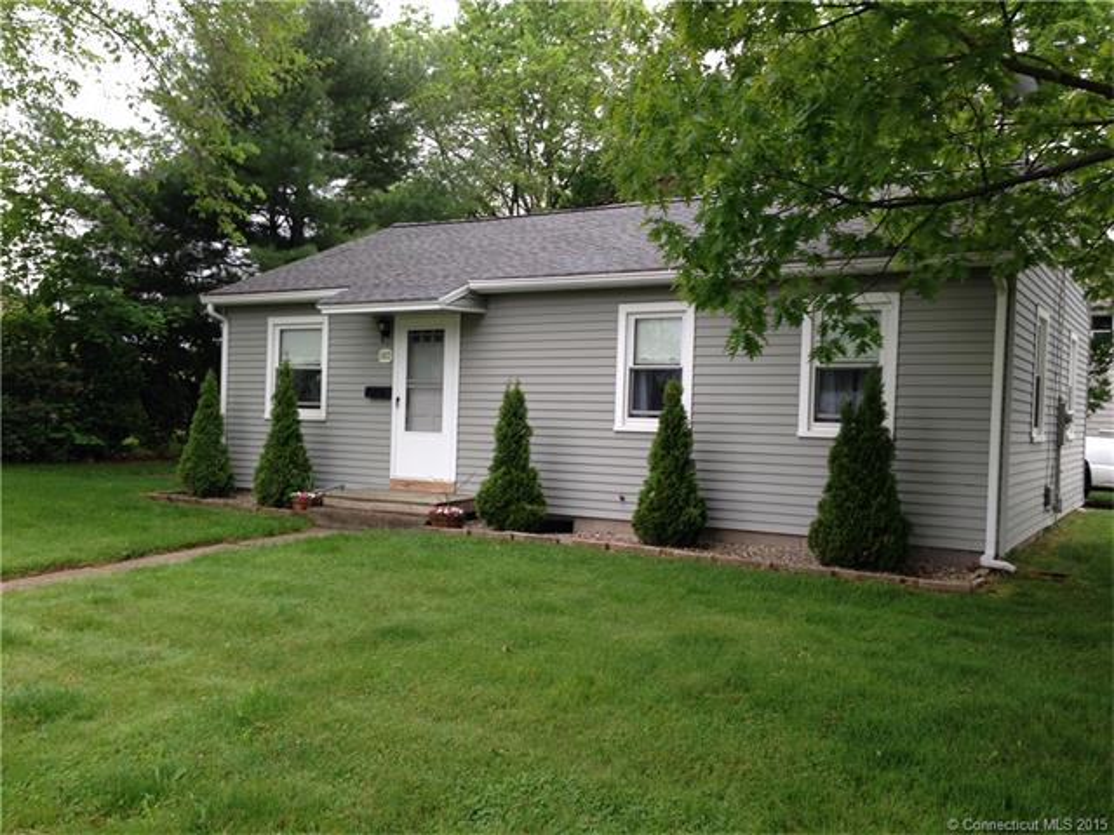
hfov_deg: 55.4
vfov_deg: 42.9
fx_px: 1062
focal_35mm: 33
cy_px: 418
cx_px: 557
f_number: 2.4
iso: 50
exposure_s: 1/132
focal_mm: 4.12
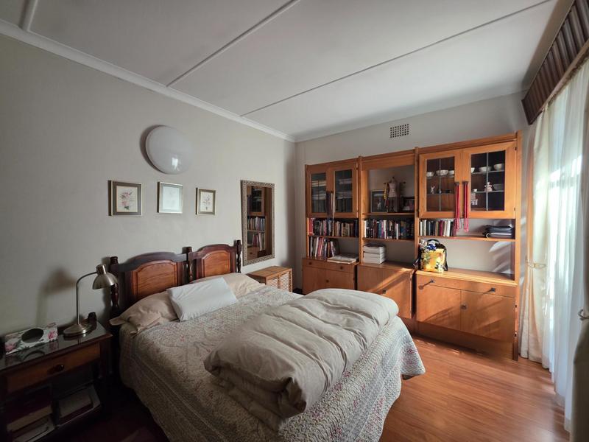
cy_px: 221
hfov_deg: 106.2
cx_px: 294
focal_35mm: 13
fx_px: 221
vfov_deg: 89.9
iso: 160
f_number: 1.9
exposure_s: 1/100
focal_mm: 2.2
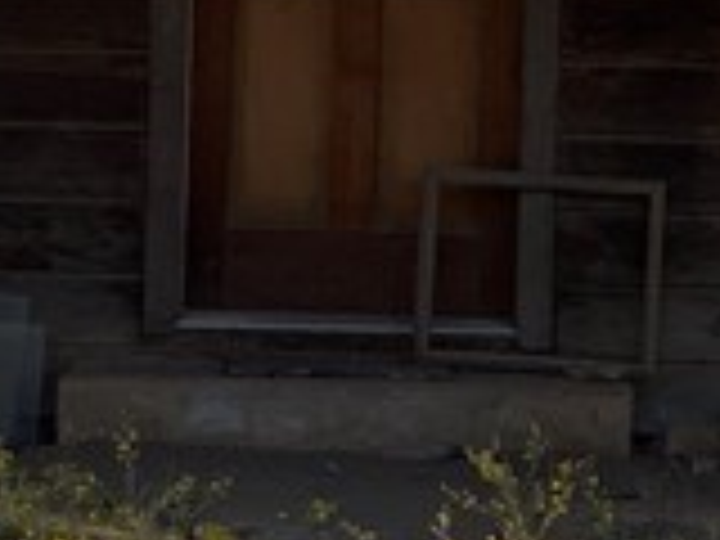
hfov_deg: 6.0
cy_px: -130
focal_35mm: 333
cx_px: 382
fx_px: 6926
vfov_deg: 4.4
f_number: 2.4
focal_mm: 6
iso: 16
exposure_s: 1/558
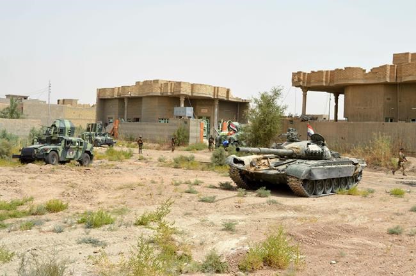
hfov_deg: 51.3
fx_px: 433
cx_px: 208
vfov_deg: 35.4
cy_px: 138
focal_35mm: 38
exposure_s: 1/320
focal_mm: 25
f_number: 8
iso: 100
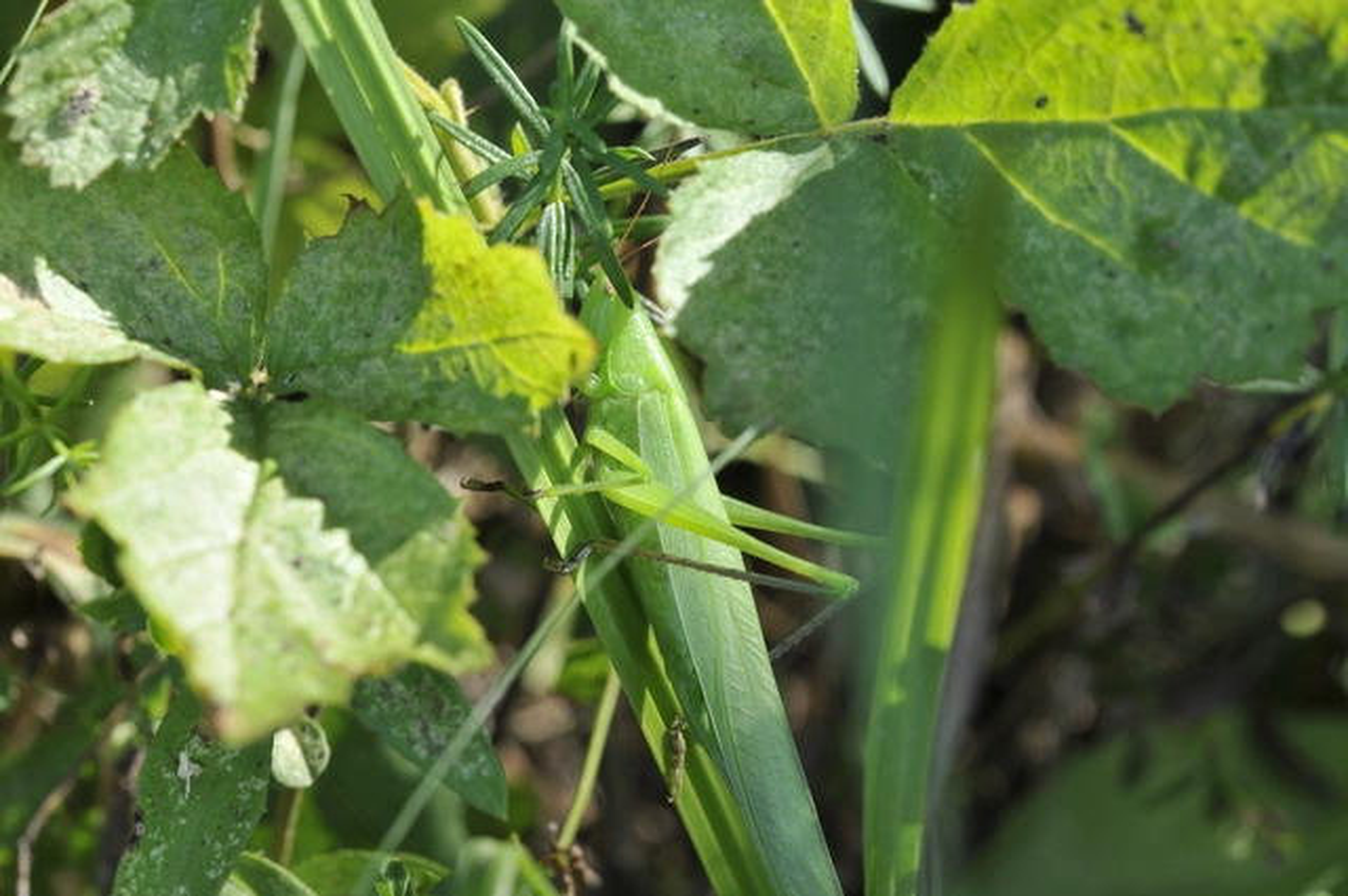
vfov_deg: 8.7
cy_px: 448
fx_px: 5890
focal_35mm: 158
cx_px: 674
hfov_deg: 13.1
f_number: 13
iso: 250
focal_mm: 105
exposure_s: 1/60
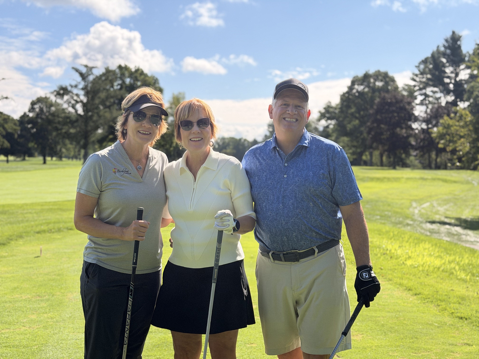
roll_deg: +0.4
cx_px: 240
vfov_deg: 30.3
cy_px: 180
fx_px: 664
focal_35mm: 48
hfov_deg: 39.7
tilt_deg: +0.8
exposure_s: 1/4329
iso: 100
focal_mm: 6.76
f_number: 1.78
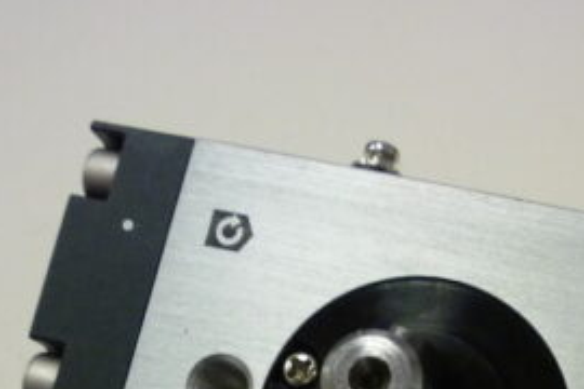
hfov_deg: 29.7
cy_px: 484
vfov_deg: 19.0
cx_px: 428
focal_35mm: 67
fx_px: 1087
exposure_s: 1/30
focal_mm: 5.2
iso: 400
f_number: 3.3
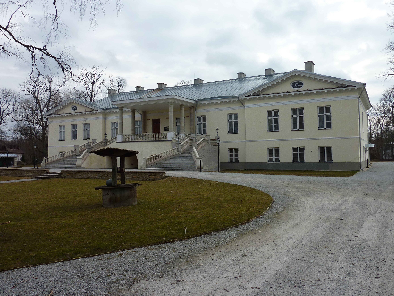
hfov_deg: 60.0
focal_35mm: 30
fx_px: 341
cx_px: 195
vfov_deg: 46.8
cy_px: 144
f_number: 5
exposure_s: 1/500
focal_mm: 4.7
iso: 80
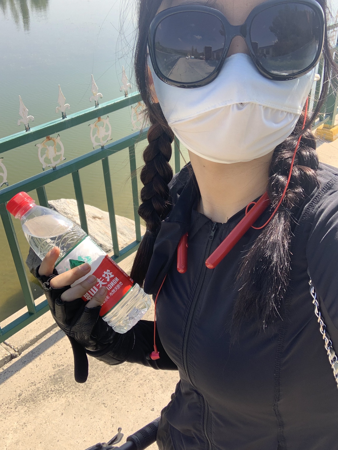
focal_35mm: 32
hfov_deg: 44.2
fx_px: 417
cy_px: 225
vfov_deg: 56.8
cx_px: 169
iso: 16
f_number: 2.2
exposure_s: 1/313
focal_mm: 2.87
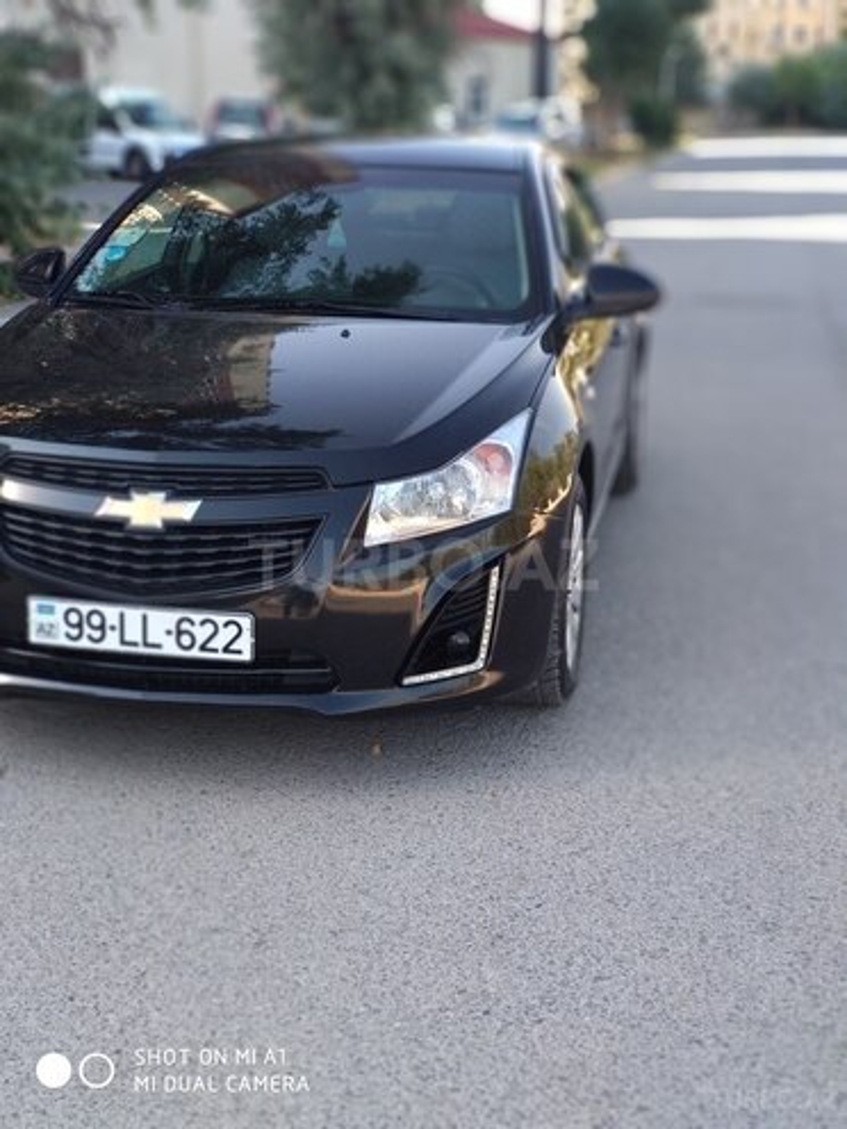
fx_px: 1696
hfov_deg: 28.0
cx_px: 424
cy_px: 564
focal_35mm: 52
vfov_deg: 36.8
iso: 100
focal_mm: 5.99
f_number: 2.6
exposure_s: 1/110
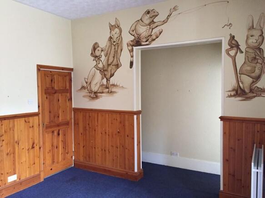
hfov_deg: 61.7
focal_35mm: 29
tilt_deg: -2.7
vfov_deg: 48.2
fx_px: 222
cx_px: 132
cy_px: 99
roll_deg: -0.6
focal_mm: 4.15
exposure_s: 1/30
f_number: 2.2
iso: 250
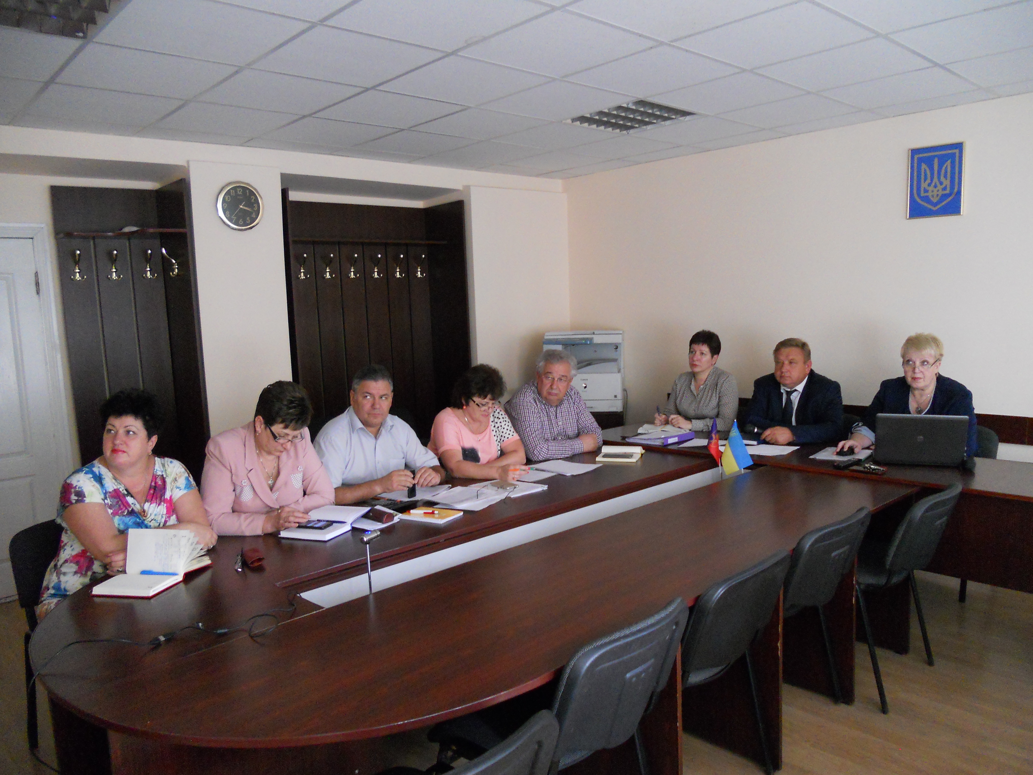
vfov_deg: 51.4
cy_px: 388
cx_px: 516
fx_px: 806
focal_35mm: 27
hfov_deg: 65.3
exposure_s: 1/30
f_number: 3.2
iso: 400
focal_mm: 4.9
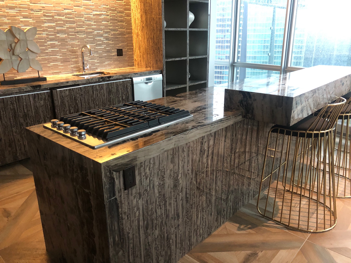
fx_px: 284
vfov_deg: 49.7
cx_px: 176
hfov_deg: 63.4
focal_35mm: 28
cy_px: 132
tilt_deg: -16.3
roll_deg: +1.4
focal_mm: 4
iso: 100
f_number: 1.8
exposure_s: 1/15
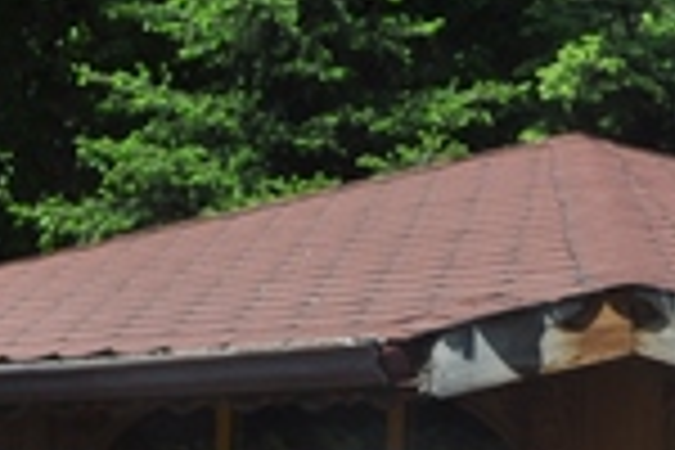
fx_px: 3002
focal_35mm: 160
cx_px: -32
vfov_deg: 8.3
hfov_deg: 12.6
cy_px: 790
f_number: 9
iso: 200
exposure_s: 1/320
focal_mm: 25
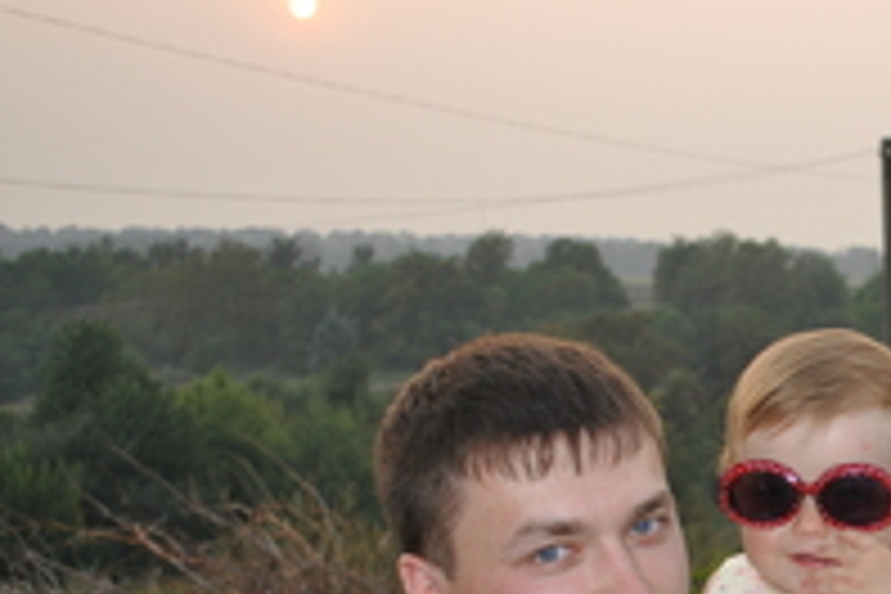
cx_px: 932
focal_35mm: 82
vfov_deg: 16.3
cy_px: 605
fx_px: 2029
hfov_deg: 23.5
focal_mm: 24
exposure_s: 1/160
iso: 100
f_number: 4
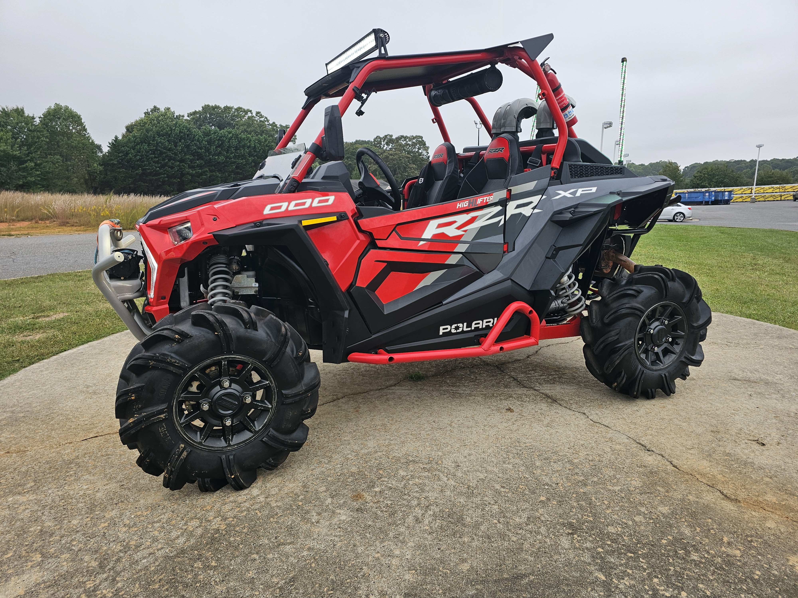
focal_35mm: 23
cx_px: 399
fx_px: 530
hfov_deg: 73.9
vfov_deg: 58.9
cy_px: 299
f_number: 1.7
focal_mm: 6.3
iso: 50
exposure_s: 1/180
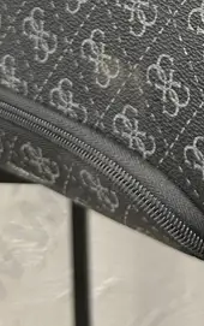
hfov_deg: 13.0
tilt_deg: -10.1
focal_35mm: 96
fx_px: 852
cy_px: -137
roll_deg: -0.6
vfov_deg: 19.4
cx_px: 302
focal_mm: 6.86
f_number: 1.78
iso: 200
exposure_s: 1/50
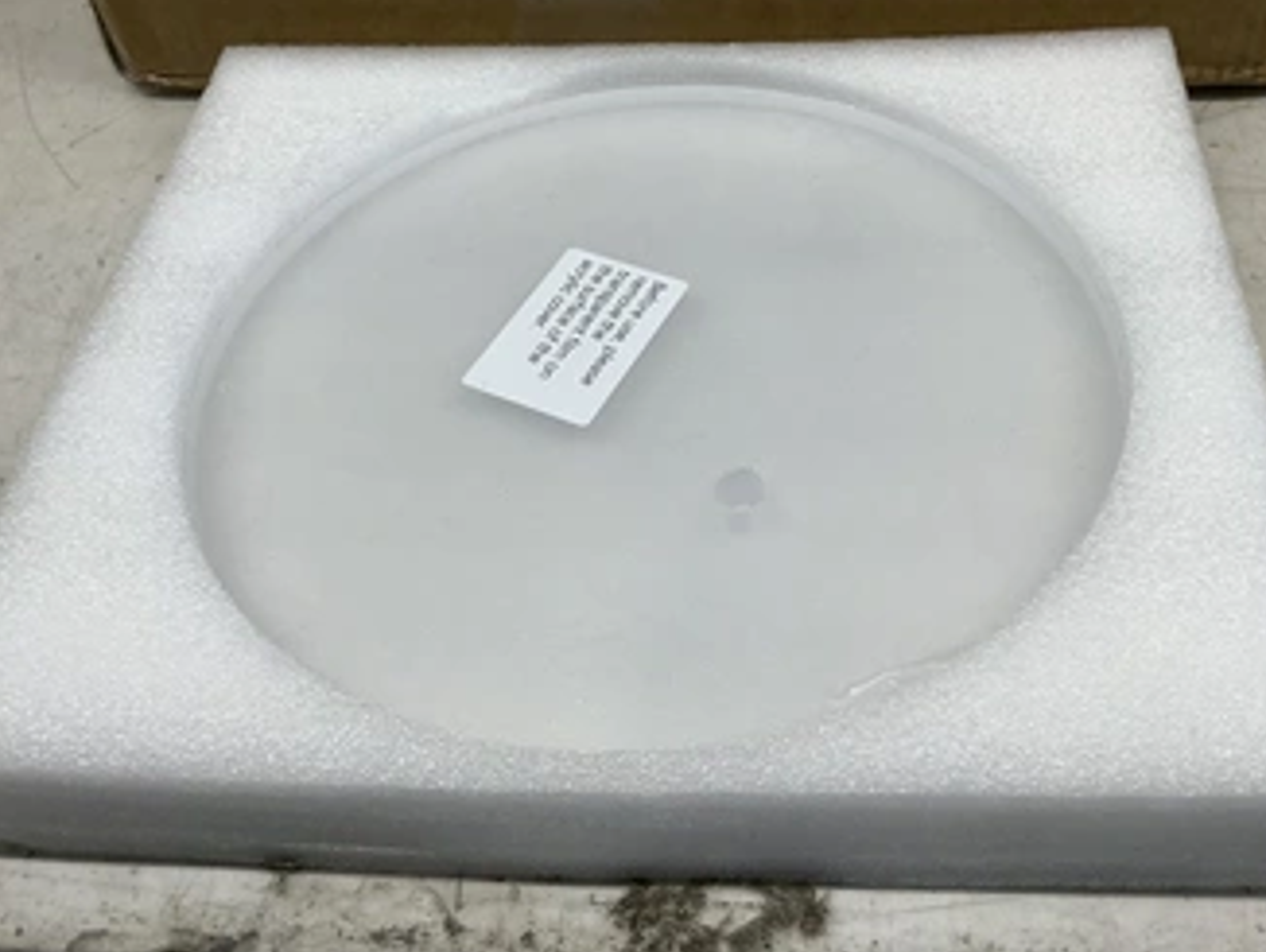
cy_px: 385
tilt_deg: -47.6
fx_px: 1391
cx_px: 699
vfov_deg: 37.6
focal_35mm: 38
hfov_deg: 48.9
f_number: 2.4
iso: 40
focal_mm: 3.3
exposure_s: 1/120
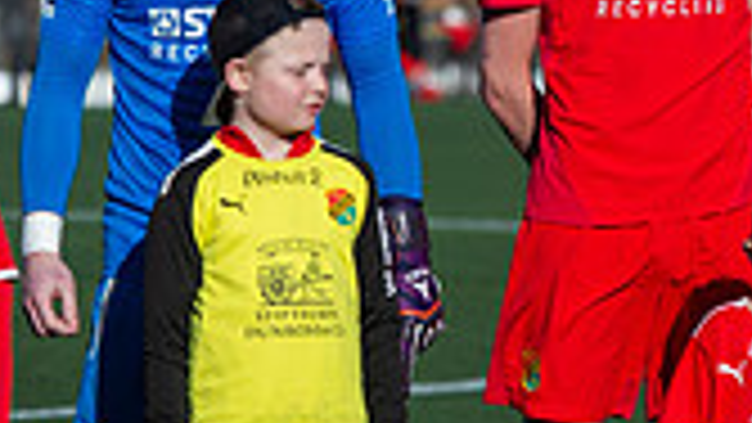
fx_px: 10849
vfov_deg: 2.2
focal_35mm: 544
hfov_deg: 4.0
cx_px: 657
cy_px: 94
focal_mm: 150
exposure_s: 1/1000
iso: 100
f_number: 4
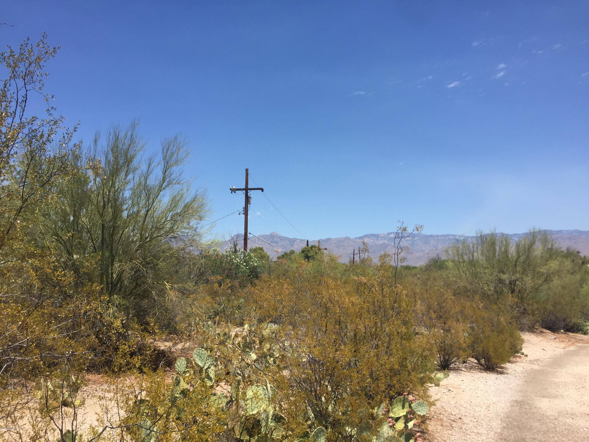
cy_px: 221
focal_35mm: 29
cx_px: 294
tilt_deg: +5.8
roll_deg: -1.1
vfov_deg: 48.2
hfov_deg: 61.7
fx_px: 493
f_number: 2.2
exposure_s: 1/2198
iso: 32
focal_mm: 4.15
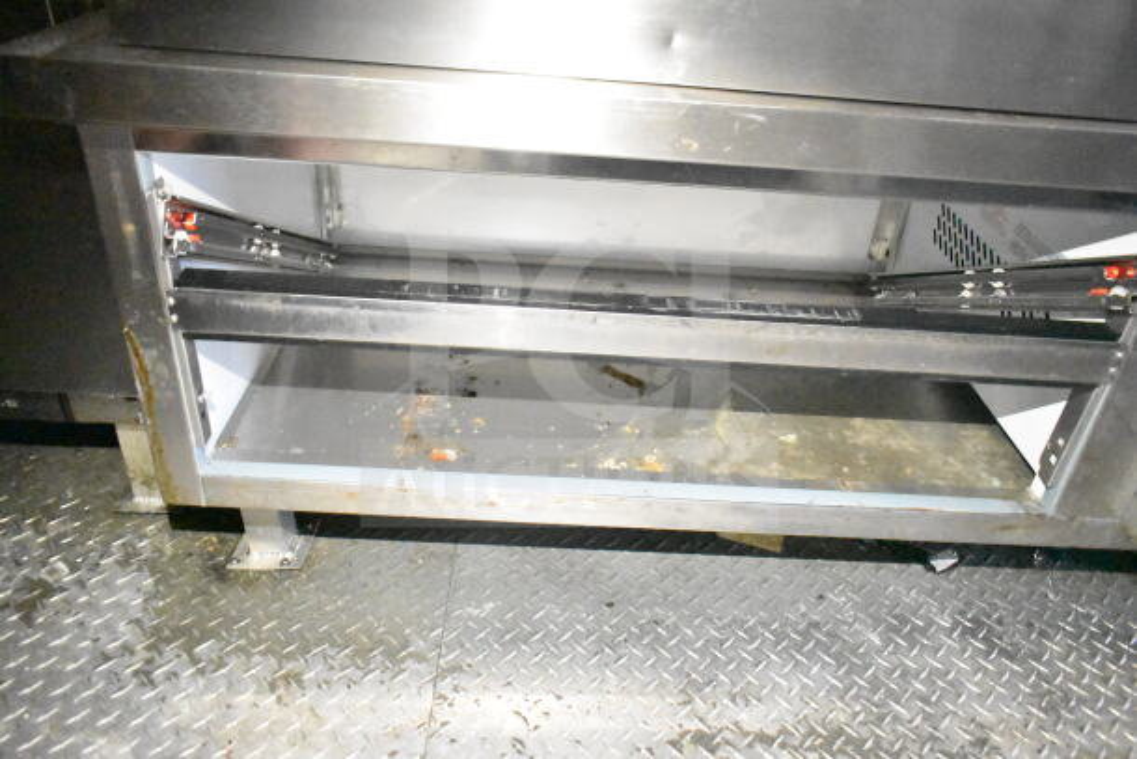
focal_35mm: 27
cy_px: 380
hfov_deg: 67.4
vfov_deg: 48.0
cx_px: 568
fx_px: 853
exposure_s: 1/15
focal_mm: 18
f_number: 3.5
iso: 25600
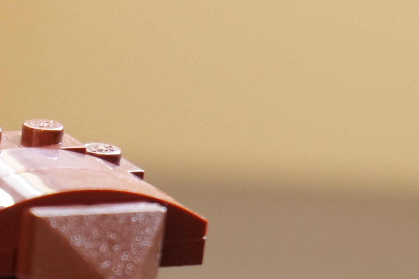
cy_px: 412
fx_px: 2560
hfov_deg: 9.3
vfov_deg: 6.2
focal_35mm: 220
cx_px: -19
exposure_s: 1/60
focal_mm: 55
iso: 4000
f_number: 5.5
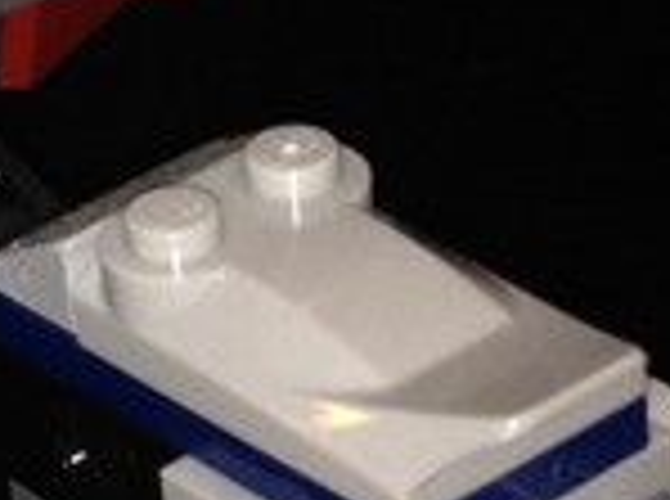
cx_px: -666
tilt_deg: -51.8
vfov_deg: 7.0
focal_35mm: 212
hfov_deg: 8.8
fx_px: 4093
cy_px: 241
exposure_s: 1/41
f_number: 2.4
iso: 50
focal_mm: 4.28
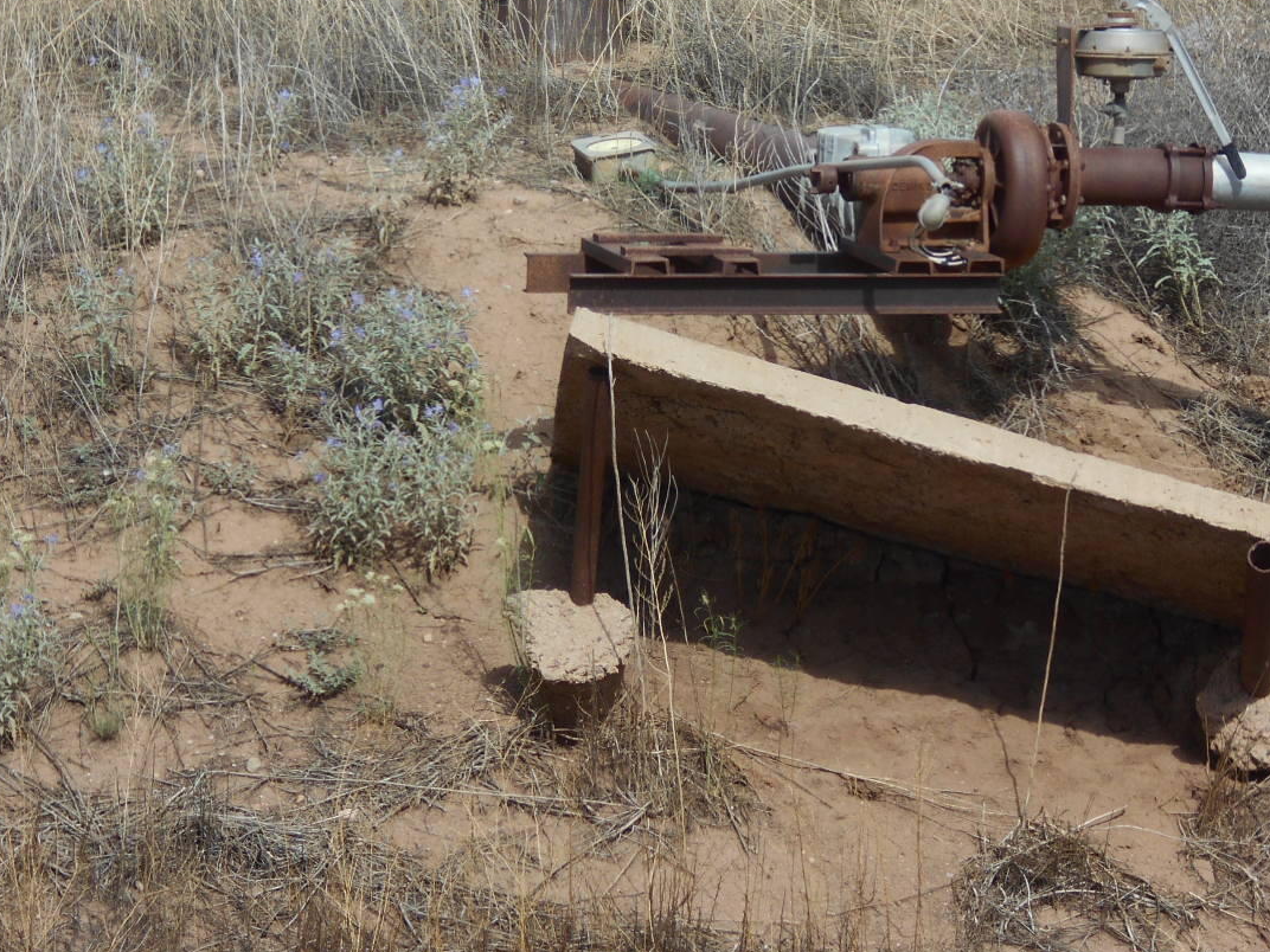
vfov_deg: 7.7
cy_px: 371
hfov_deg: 10.2
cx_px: 649
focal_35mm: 194
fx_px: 7118
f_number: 6.5
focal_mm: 23
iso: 80
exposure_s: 1/320
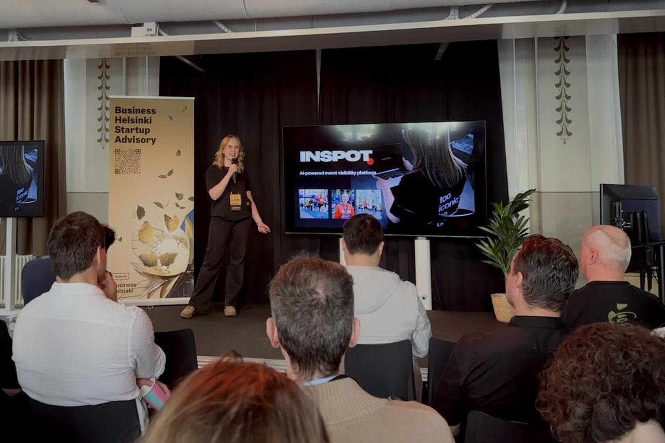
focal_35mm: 32
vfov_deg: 40.6
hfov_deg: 58.1
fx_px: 591
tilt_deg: +3.2
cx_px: 254
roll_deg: +0.1
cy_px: 148
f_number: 1.78
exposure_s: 1/93
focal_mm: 6.86
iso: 200
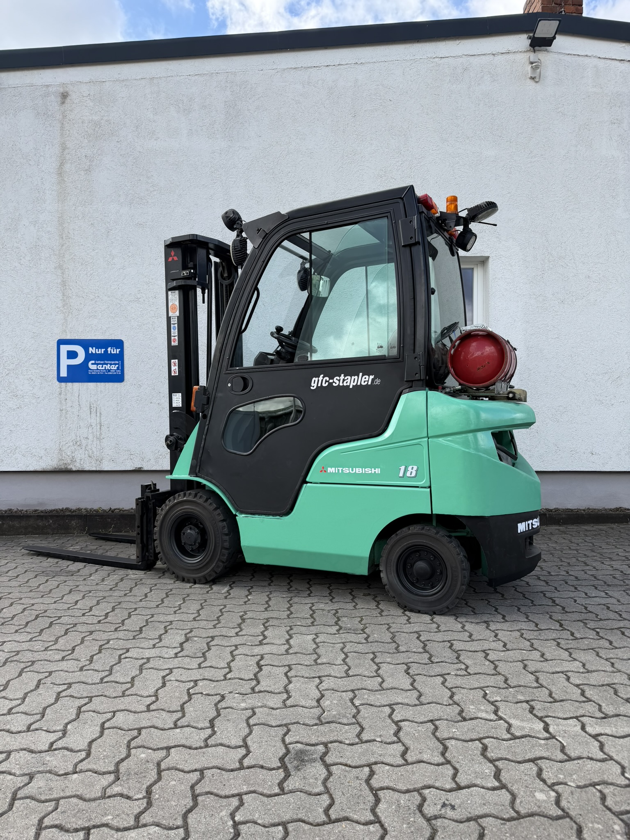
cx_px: 315
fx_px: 582
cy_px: 420
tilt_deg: +0.0
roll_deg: -0.7
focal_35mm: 24
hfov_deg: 56.8
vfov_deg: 71.6
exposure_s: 1/1553
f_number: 1.78
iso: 80
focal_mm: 6.76
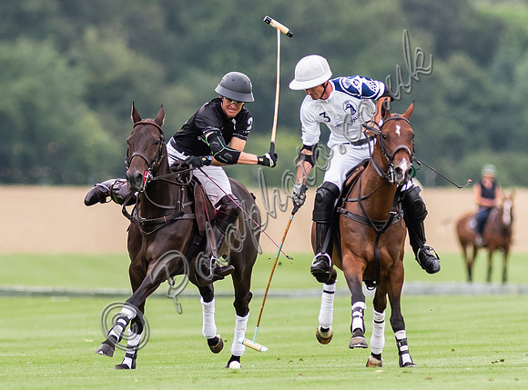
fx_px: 15905
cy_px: 238
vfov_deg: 1.4
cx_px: 286
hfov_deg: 1.9
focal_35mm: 1048
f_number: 3.2
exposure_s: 1/2500
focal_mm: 300
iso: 400
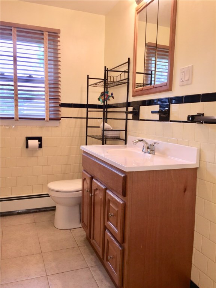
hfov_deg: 48.2
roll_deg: -1.7
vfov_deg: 61.7
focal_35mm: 29
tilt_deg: -6.5
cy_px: 144
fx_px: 241
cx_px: 108
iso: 32
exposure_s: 1/60
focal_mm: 4.15
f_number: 2.2
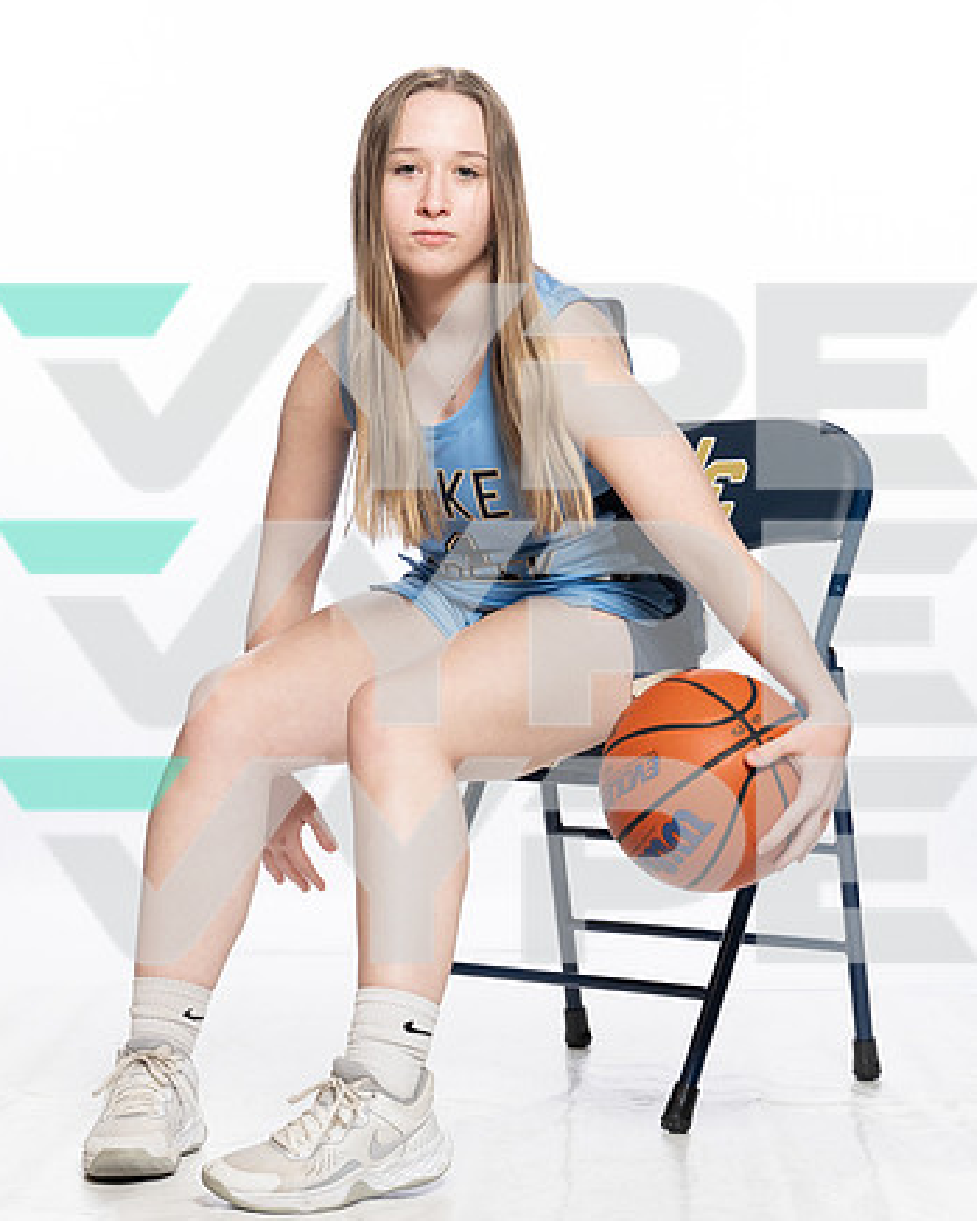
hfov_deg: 17.1
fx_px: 3252
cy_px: 644
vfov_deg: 21.3
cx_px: 382
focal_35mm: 90
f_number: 8
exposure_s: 1/250
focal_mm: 60
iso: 800
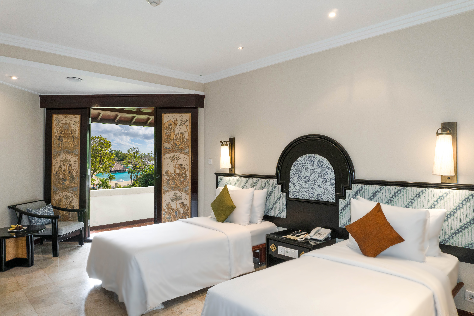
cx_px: 237
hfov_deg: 73.8
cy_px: 158
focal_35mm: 24
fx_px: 316
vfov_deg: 53.1
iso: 400
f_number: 8
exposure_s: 1/8
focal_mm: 16
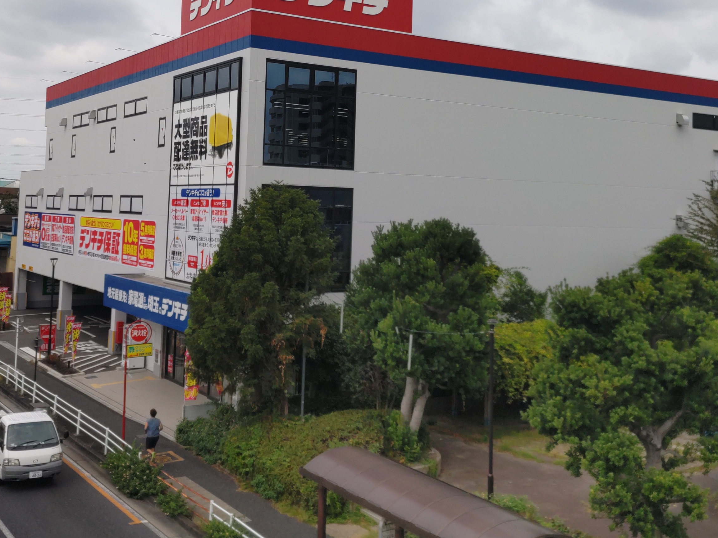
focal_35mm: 45
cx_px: 379
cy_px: 163
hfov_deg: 42.1
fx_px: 933
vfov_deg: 31.8
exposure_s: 1/1497
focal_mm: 4.8
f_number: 1.79
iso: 50
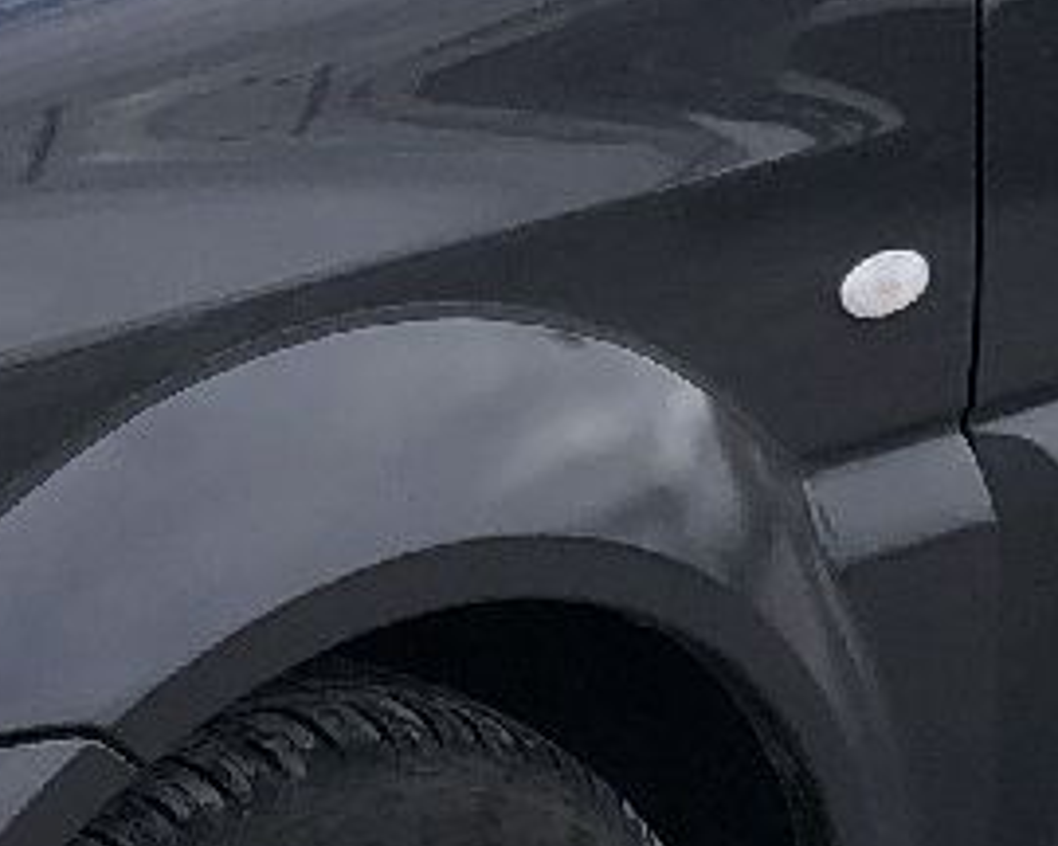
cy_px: 0
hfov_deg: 11.9
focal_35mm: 162
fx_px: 5073
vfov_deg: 9.5
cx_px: 439
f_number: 1.8
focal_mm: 3.99
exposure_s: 1/1143
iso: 20
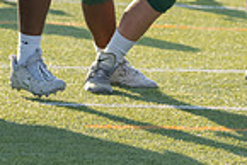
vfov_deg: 2.5
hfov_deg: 3.8
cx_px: 235
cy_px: -115
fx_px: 3702
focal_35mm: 539
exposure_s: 1/1000
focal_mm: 135
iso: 400
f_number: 5
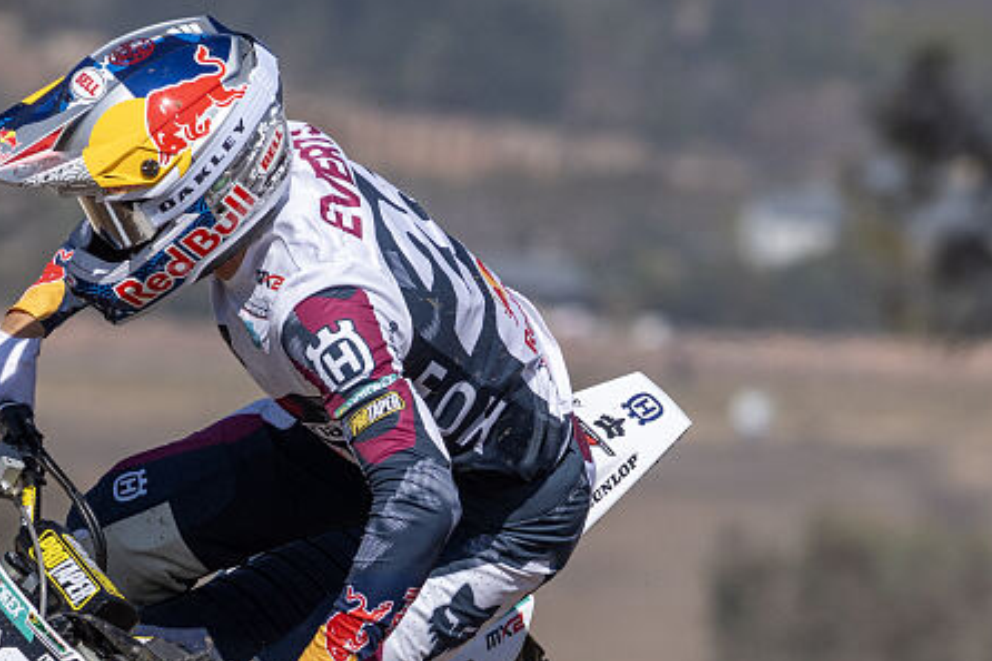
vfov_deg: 1.6
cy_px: 706
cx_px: 82
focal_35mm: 833
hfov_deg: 2.5
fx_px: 22944
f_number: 5.6
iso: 200
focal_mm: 300
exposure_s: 1/1250
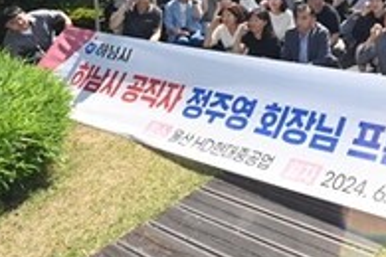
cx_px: 426
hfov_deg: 37.8
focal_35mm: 43
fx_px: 461
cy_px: -87
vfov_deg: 26.1
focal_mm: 14
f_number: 18
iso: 800
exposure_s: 1/250
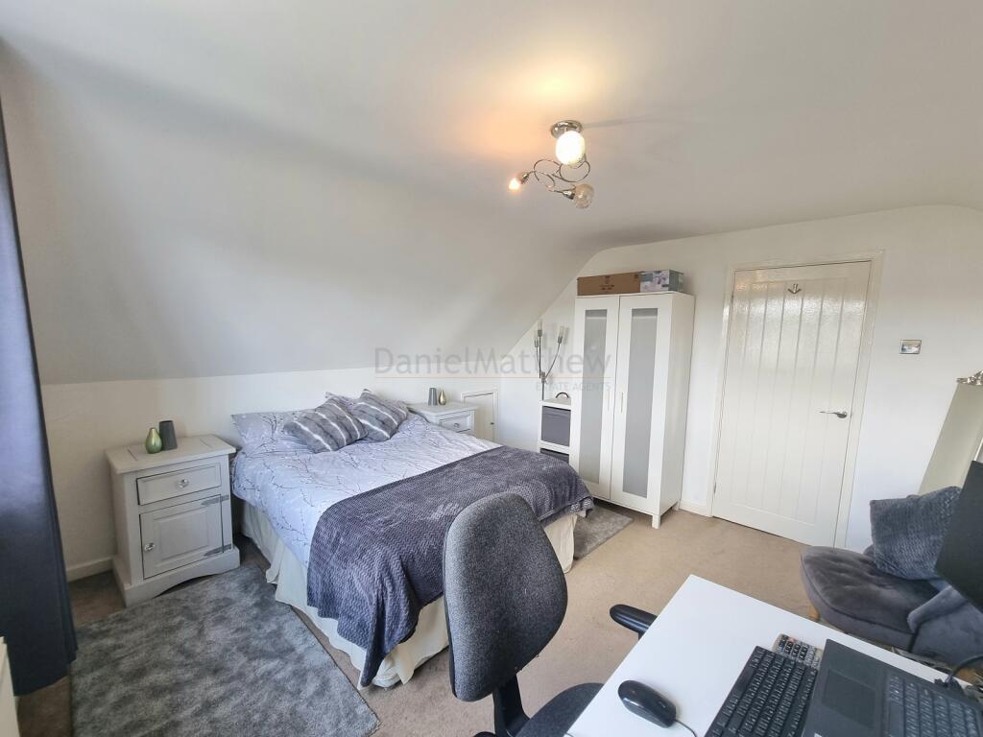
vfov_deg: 89.9
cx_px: 492
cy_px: 368
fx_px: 369
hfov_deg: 106.2
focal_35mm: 13
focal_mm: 2.2
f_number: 2.2
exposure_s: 1/50
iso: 100
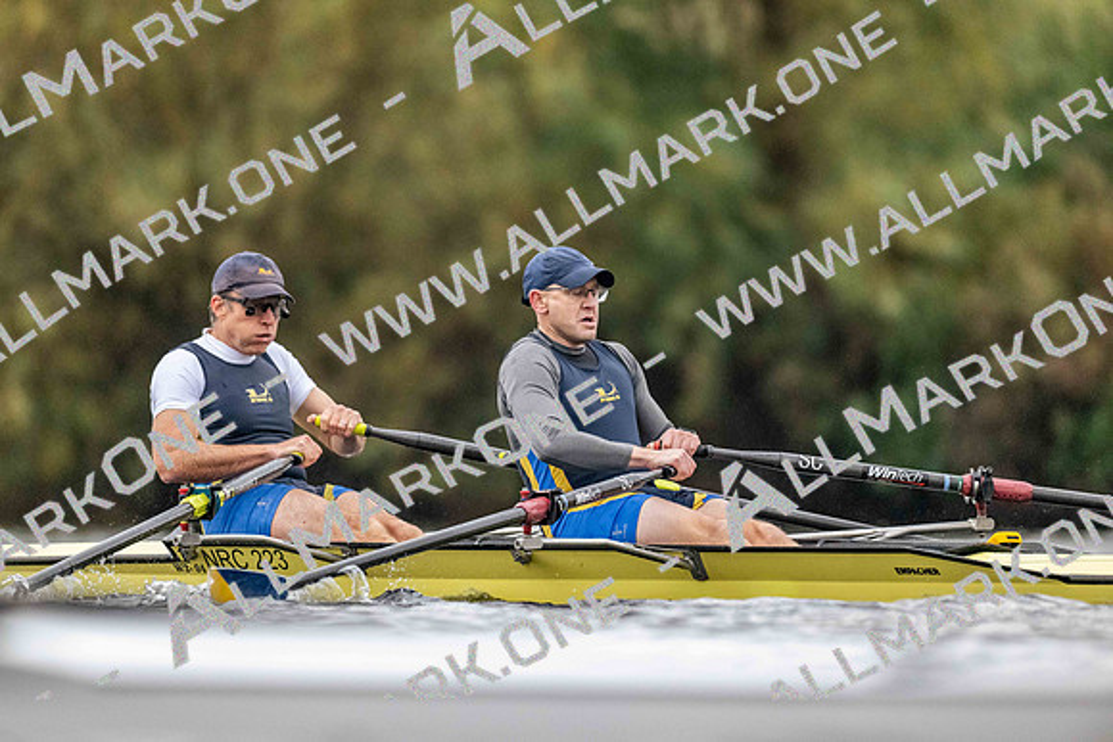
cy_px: 371
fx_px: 18553
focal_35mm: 600
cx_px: 556
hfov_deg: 3.4
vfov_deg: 2.3
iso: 5000
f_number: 4
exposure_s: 1/2500
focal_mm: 600
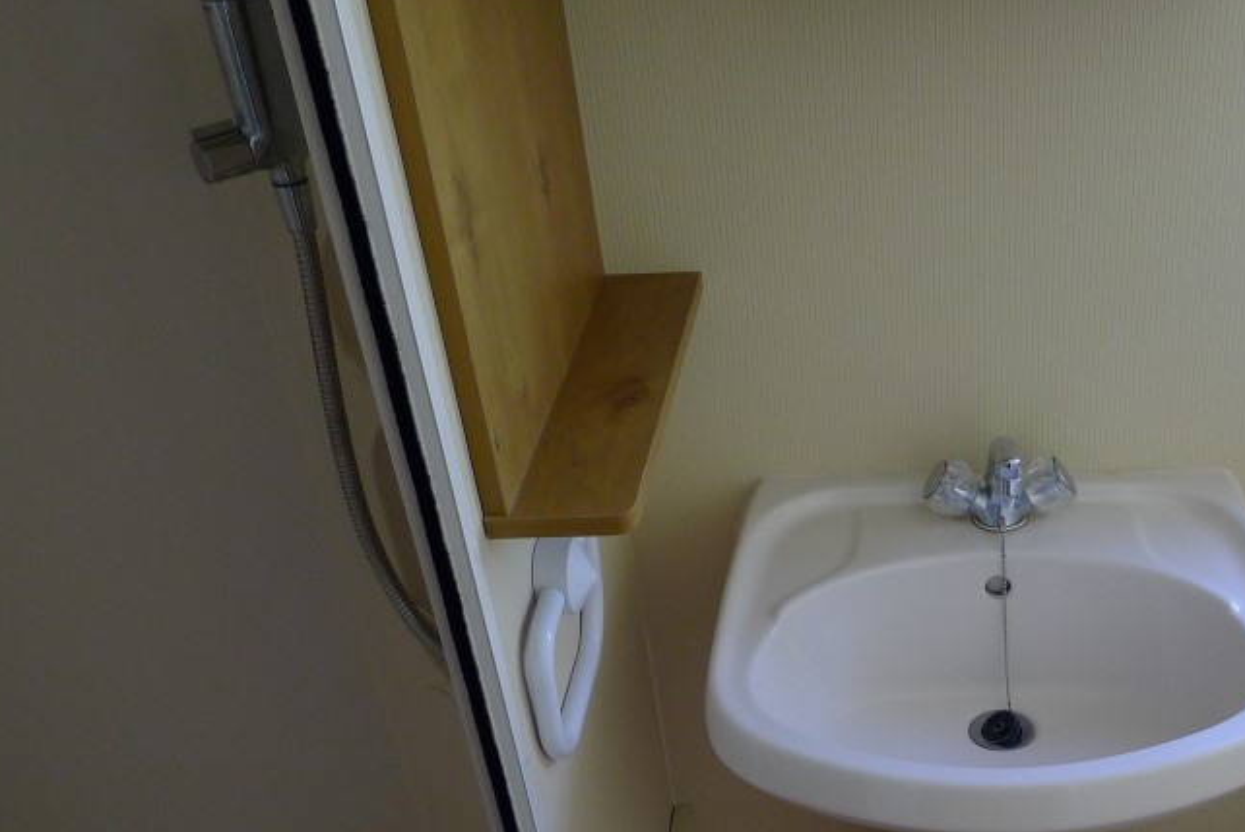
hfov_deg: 43.5
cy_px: 723
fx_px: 1488
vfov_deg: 30.1
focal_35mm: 43
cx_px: 974
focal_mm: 5.1
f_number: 2
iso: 160
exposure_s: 1/60
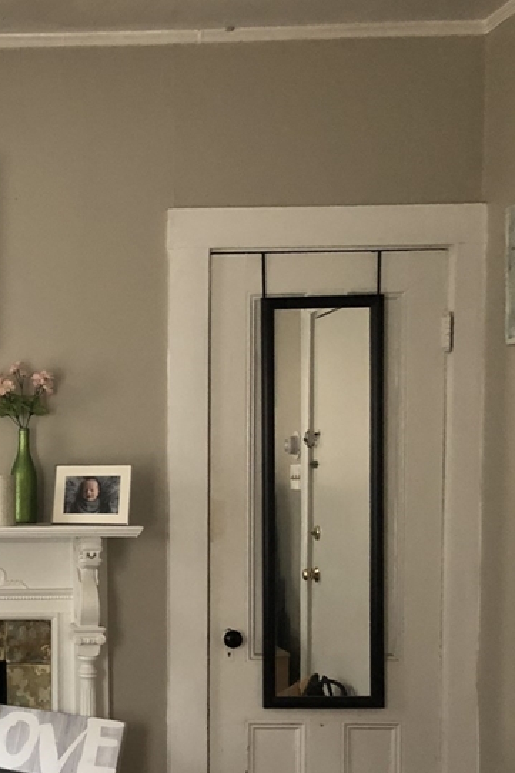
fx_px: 1181
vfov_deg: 35.8
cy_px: 531
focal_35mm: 55
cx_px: -147
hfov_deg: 22.2
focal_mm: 4
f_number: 1.8
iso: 100
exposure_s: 1/15
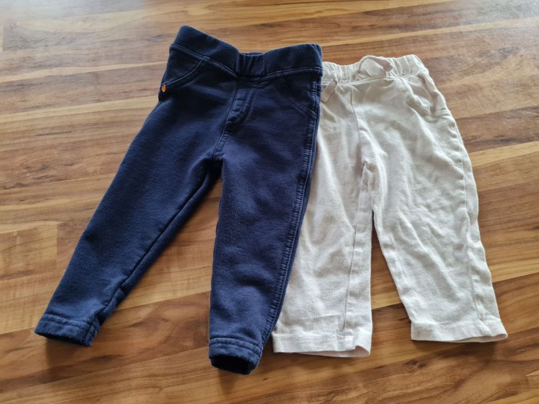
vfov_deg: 53.1
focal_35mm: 26
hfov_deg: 67.3
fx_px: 405
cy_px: 202
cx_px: 270
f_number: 1.8
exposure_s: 1/50
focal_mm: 5.4
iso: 250
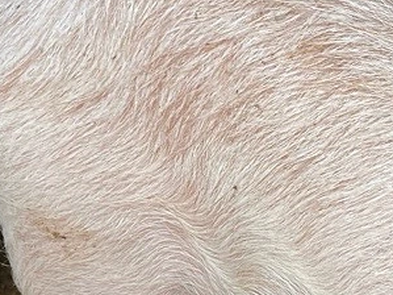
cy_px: 462
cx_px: 497
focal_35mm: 87
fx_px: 987
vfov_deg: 15.4
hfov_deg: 20.7
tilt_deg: -38.9
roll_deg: -3.5
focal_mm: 5.1
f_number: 1.6
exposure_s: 1/121
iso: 50
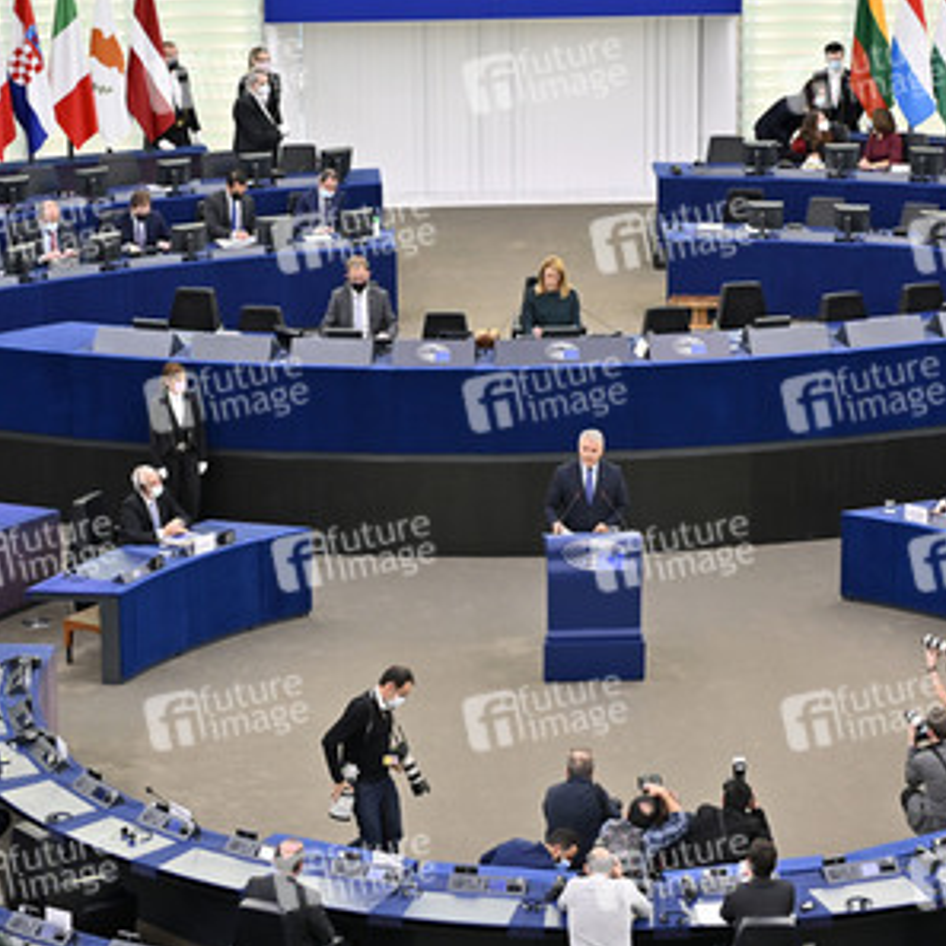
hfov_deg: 12.3
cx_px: 588
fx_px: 4390
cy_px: 475
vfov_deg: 12.3
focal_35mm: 142
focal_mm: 110
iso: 1250
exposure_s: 1/320
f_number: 2.8
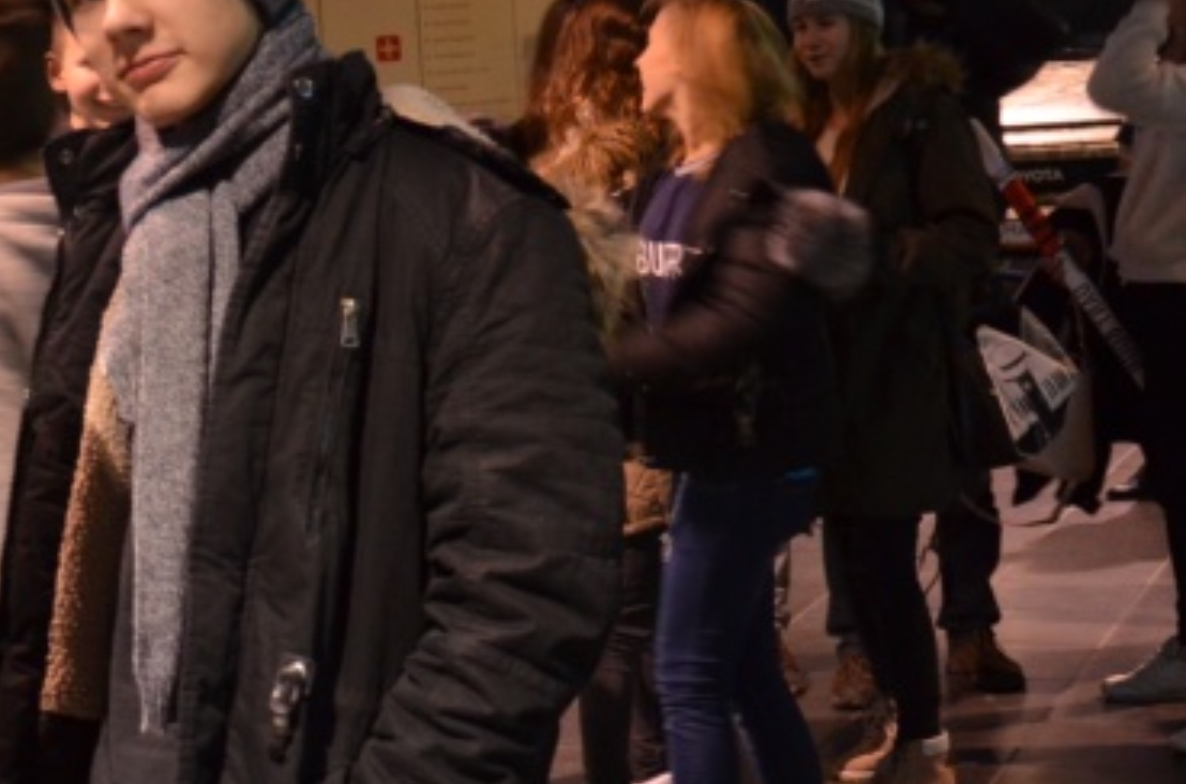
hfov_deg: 22.6
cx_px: 64
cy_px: 408
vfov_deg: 15.6
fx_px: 2872
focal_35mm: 87
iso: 1600
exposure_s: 1/20
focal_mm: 21
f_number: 3.8
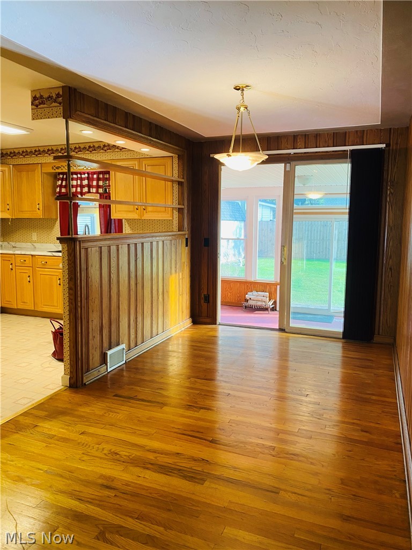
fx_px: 413
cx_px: 206
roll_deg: +0.5
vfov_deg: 67.3
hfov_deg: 53.1
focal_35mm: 26
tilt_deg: -3.3
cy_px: 275
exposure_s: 1/60
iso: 100
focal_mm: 4.25
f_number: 1.8
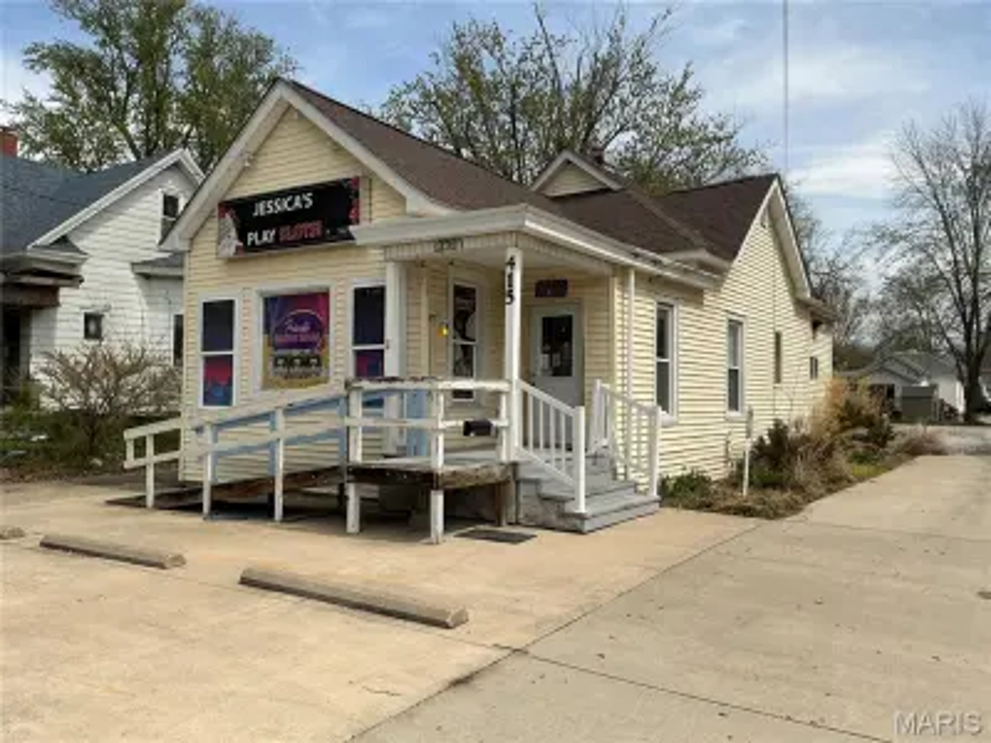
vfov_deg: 49.7
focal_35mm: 28
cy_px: 372
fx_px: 802
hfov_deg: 63.4
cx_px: 496
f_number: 1.8
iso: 25
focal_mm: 3
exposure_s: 1/3125
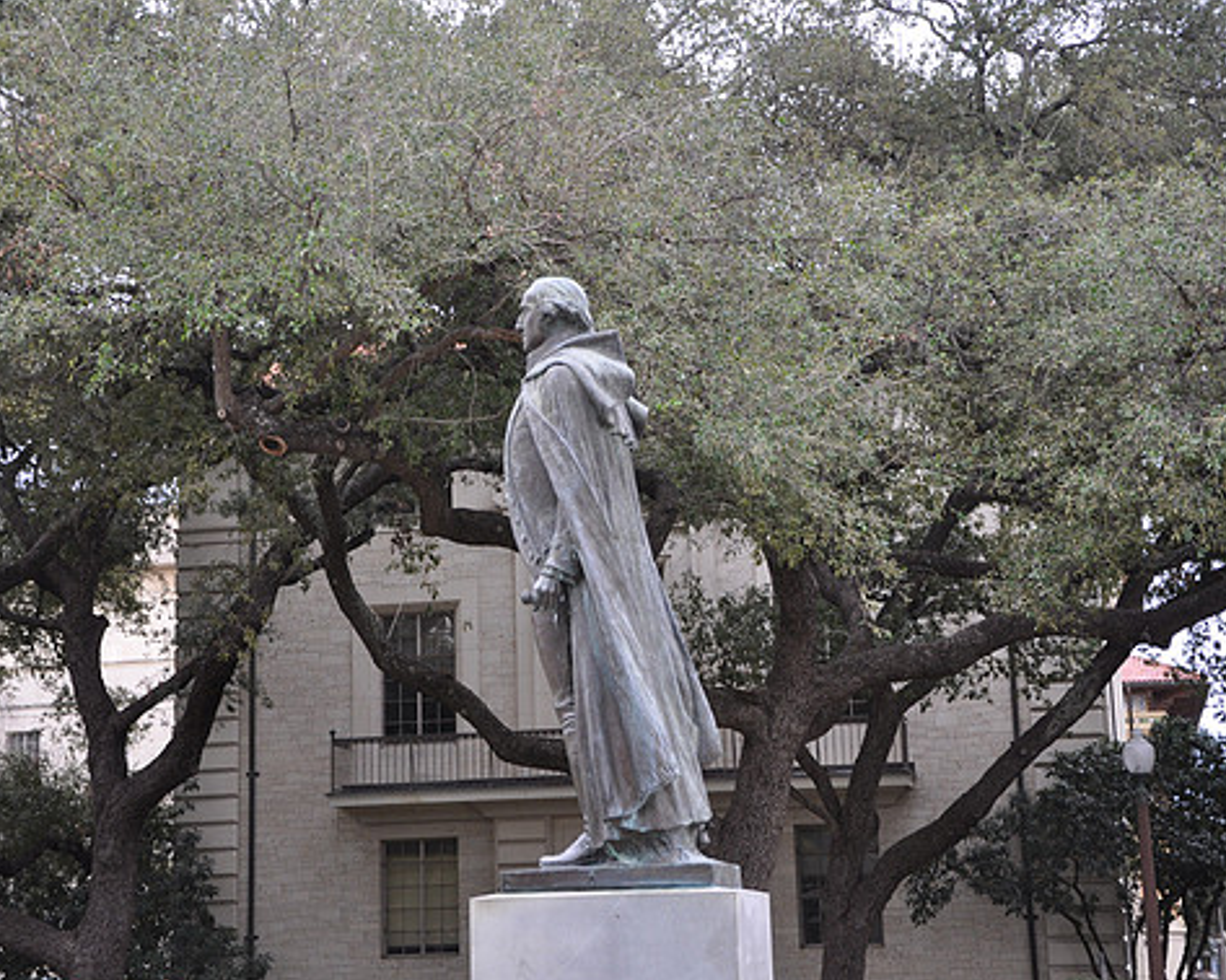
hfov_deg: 27.5
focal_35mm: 69
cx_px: 583
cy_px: 489
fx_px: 2503
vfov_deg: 22.2
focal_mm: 40
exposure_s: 1/60
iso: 450
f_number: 4.5
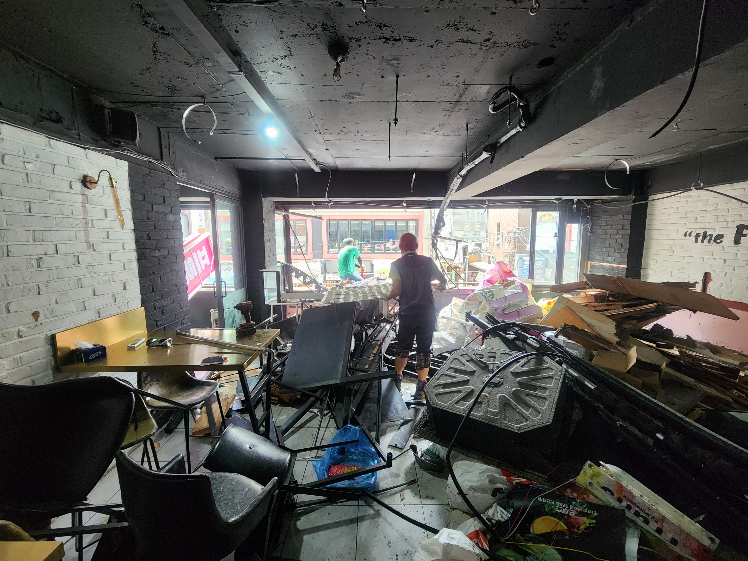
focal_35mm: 13
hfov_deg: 106.2
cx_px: 374
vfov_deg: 89.9
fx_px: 281
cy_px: 280
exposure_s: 1/60
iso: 320
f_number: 2.2
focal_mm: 2.2
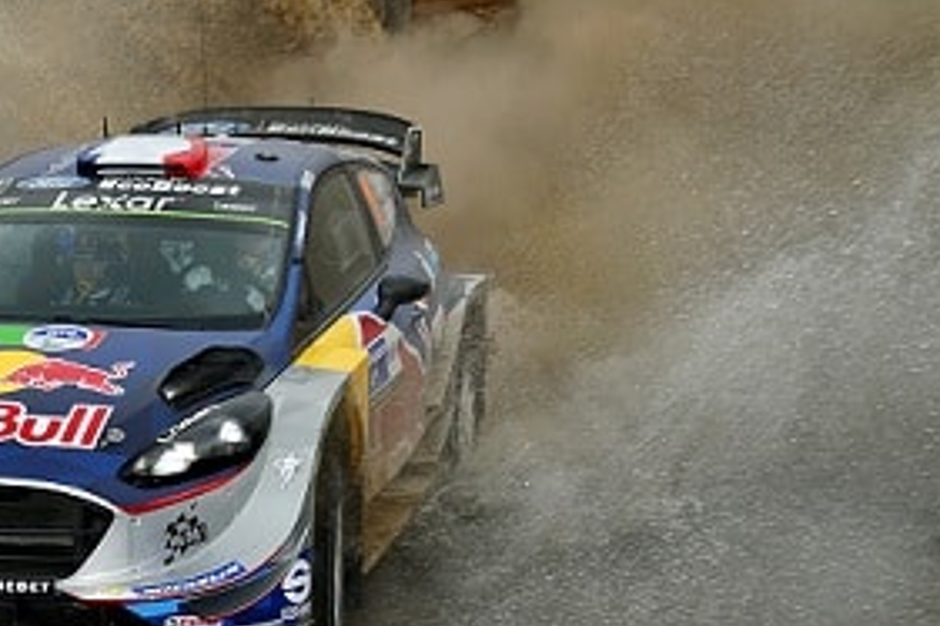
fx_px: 2088
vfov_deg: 17.0
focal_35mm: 80
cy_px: 296
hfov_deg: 25.2
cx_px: 264
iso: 500
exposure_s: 1/500
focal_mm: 50
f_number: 5.6
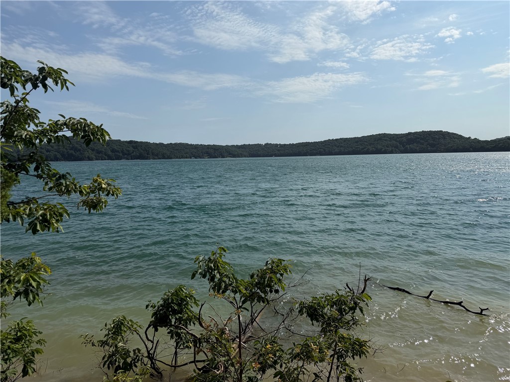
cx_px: 255
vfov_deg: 56.8
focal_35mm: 24
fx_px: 354
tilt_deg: -5.6
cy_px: 191
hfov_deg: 71.6
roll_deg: +1.9
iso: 80
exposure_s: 1/11905
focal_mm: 6.76
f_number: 1.78
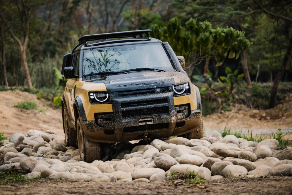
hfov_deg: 15.2
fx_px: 1095
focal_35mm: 135
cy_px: 98
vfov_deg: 10.2
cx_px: 146
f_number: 2.8
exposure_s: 1/1000
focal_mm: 135
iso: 500
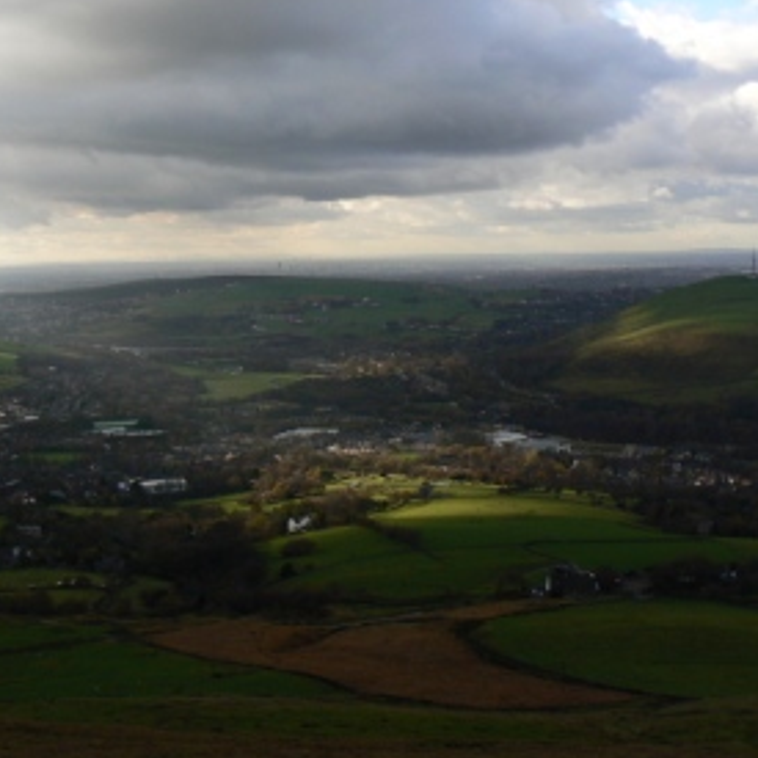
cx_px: 345
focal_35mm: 50
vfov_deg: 34.0
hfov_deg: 34.0
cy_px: 328
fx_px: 1239
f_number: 5.6
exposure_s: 1/250
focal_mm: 6
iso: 80
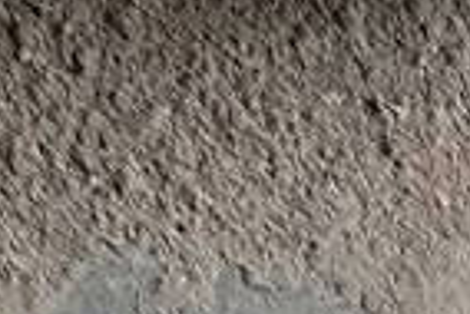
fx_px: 3176
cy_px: 704
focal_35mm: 243
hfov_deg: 8.4
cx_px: 445
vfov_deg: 5.5
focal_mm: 3.96
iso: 194
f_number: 1.8
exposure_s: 1/33.3
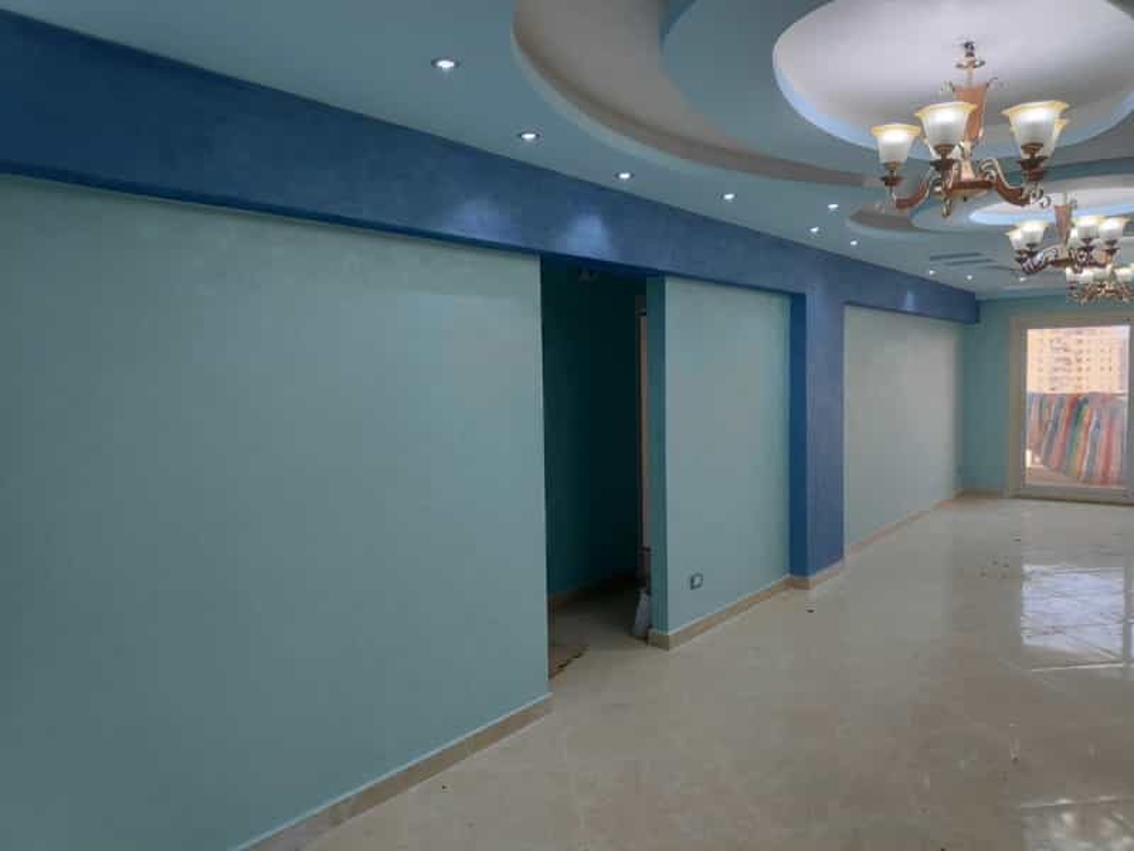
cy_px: 426
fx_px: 655
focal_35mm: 20
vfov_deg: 66.0
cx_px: 567
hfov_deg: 81.7
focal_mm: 3.94
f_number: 1.9
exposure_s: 1/100
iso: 820
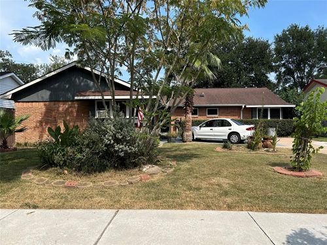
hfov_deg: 67.3
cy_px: 122
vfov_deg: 53.1
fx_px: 246
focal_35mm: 26
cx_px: 164
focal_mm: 5.7
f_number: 1.5
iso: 50
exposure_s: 1/2353
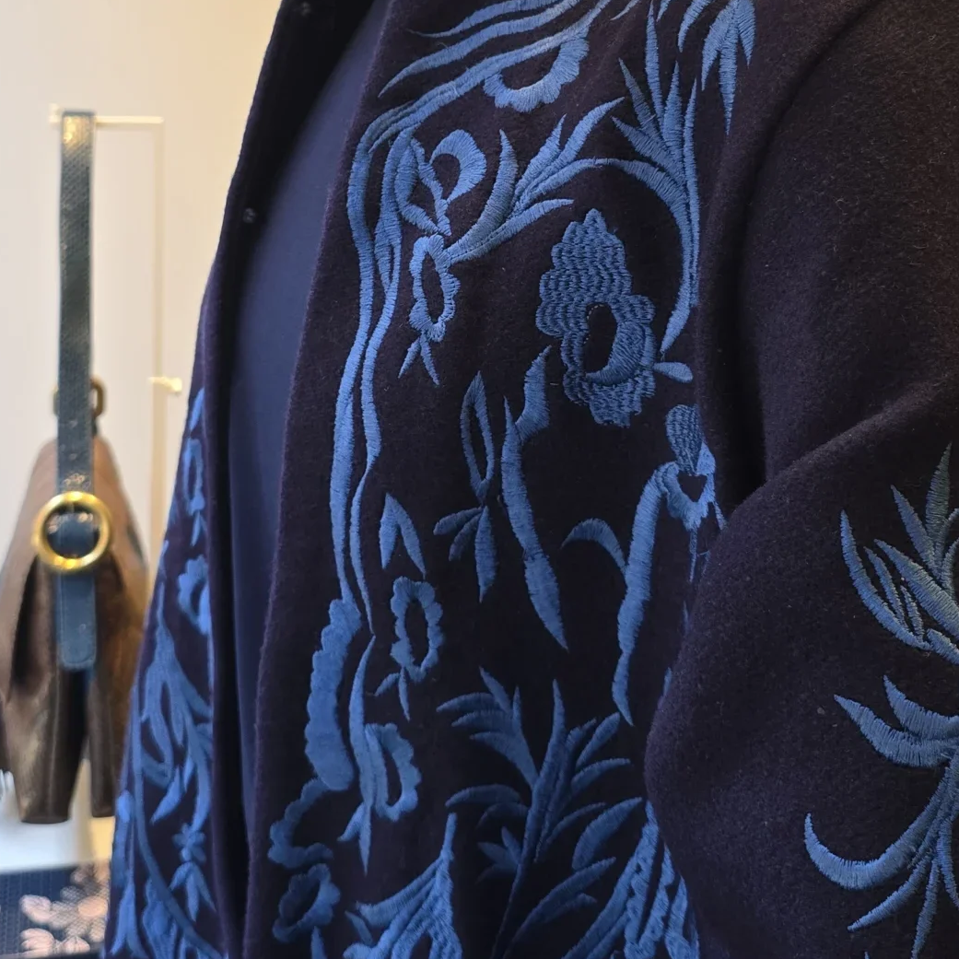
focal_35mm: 50
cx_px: 406
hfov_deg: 34.0
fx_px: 1567
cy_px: 204
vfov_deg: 33.1
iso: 80
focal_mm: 6.3
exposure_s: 1/100
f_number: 1.7
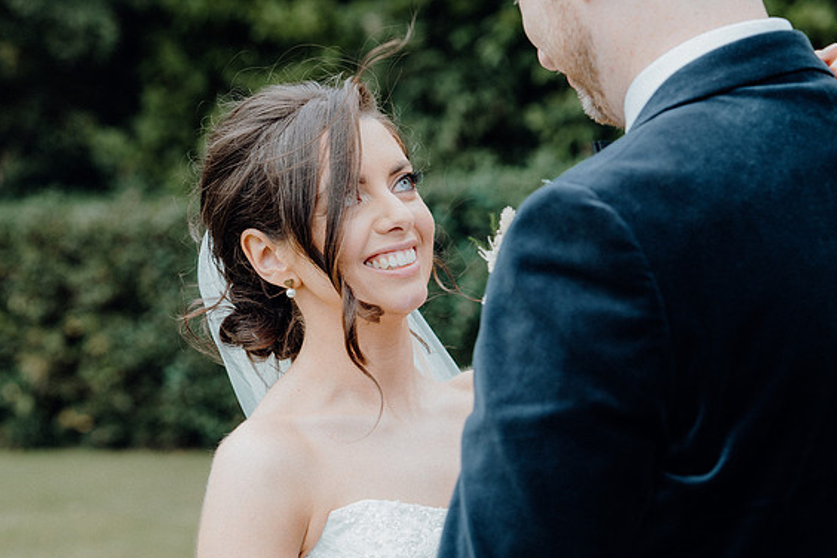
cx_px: 410
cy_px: 283
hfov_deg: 18.9
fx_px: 2511
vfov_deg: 12.7
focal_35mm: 108
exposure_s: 1/160
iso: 125
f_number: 3.5
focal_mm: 70
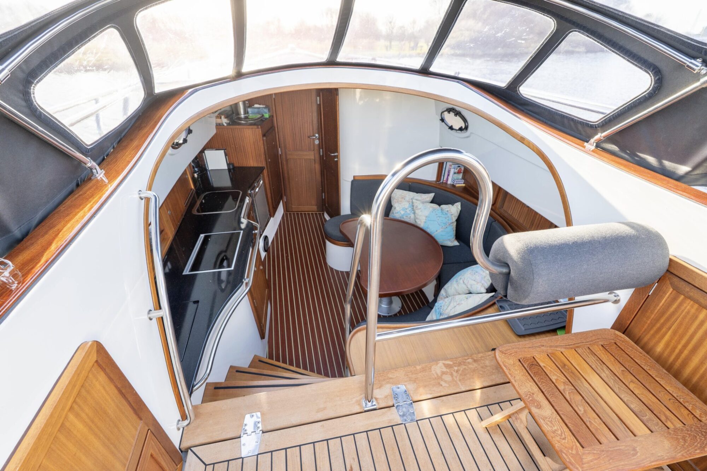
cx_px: 354
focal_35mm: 16
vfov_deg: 73.7
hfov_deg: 96.7
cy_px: 236
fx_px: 314
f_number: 5.6
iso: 100
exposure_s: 1/80
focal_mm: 16
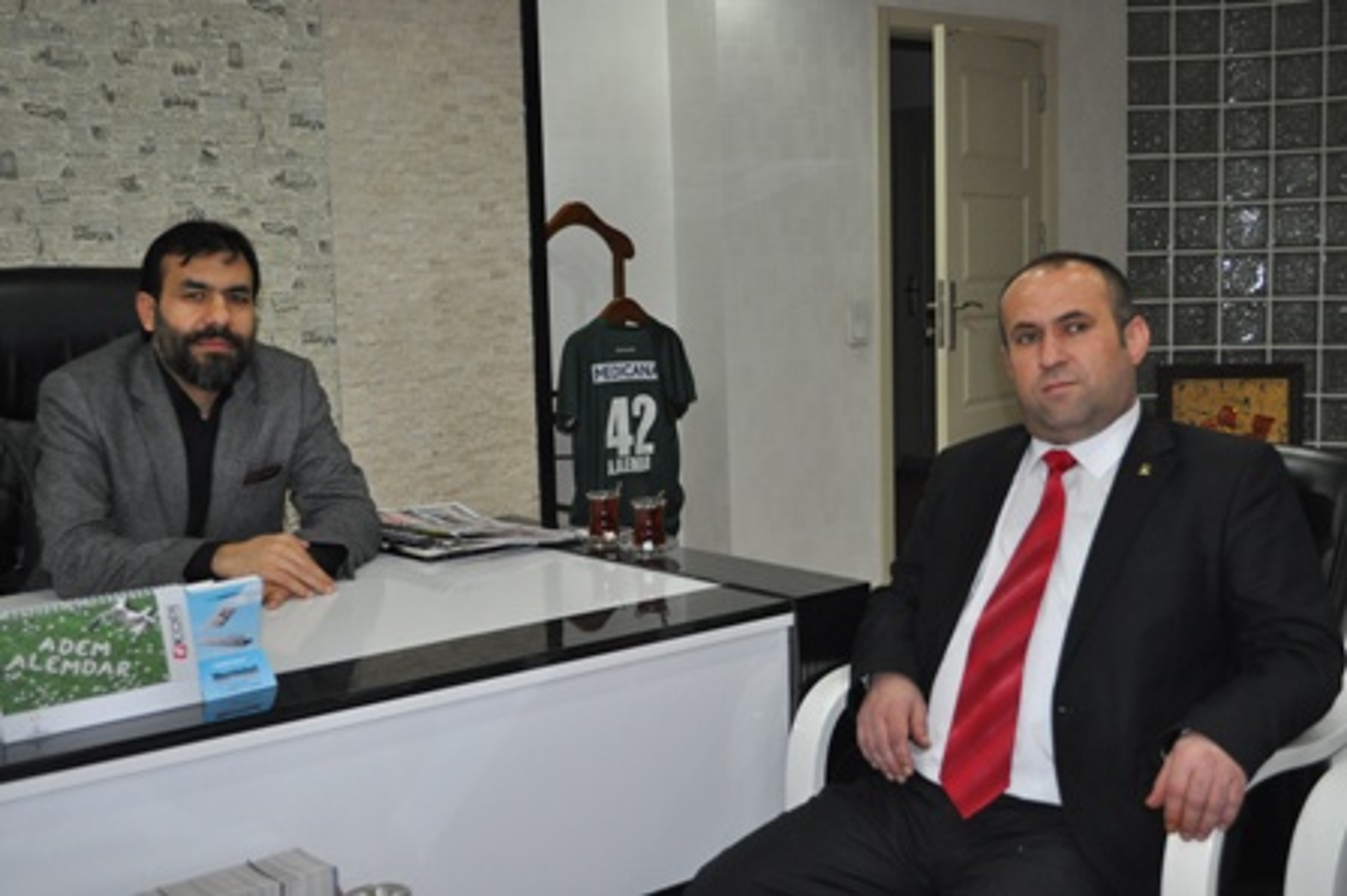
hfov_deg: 49.6
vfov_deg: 34.2
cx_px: 674
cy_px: 448
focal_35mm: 39
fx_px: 1458
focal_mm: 26
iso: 800
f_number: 4.2
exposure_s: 1/60
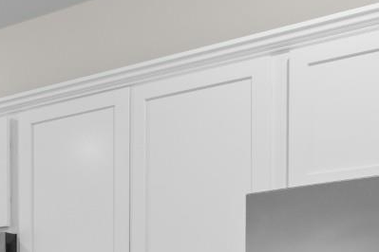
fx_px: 684
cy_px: 321
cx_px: -45
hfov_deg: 28.0
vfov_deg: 19.4
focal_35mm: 65
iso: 100
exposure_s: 1/3
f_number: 4.8
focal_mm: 11
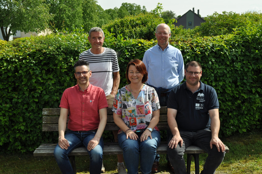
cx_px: 131
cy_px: 87
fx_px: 349
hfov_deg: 41.2
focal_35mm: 48
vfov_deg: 28.0
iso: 200
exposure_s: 1/320
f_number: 9
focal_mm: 32
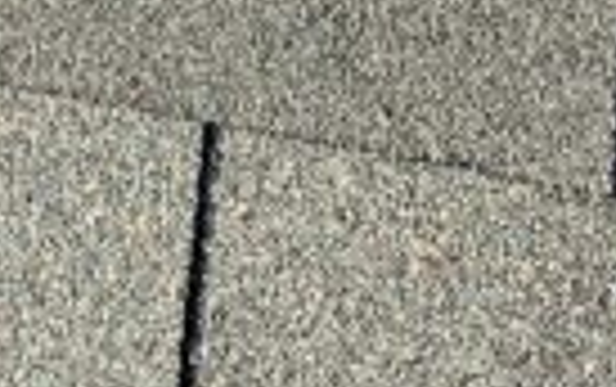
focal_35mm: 154
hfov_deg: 12.6
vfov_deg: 7.4
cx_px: -400
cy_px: -850
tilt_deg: -46.3
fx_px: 2589
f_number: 1.8
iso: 25
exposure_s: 1/1088
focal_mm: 4.25
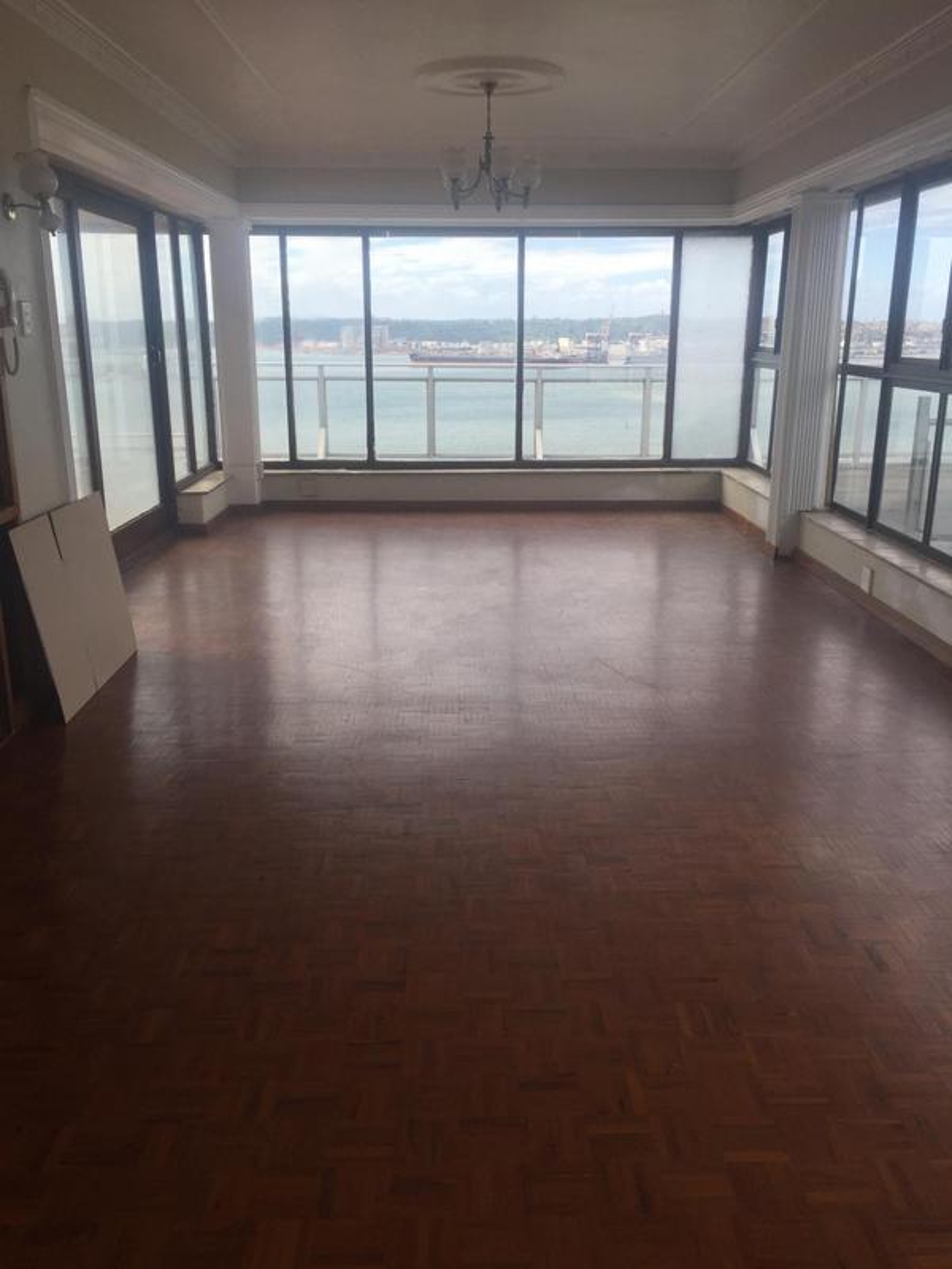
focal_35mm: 29
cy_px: 634
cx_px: 476
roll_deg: +0.8
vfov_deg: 61.7
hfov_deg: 48.2
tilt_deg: -13.2
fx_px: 1063
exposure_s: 1/989
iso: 32
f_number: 2.2
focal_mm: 4.15
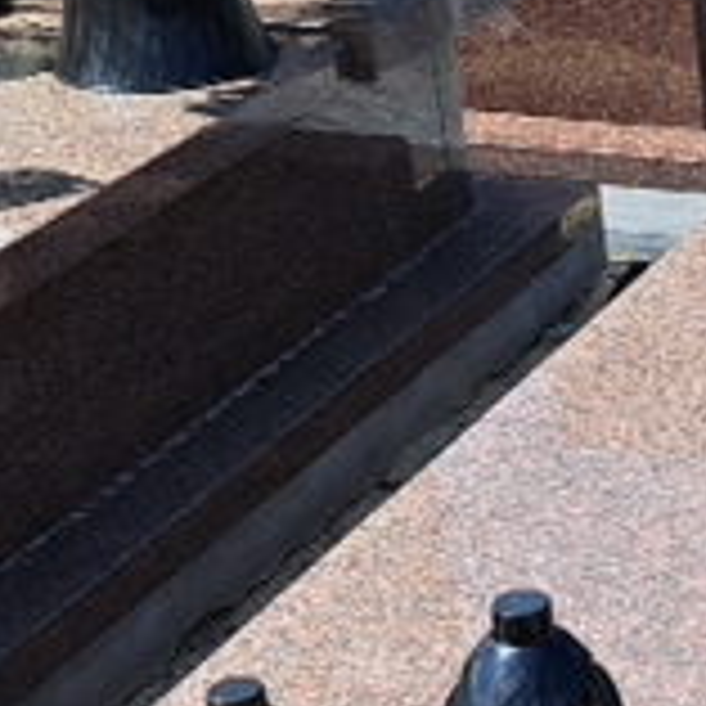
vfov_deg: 13.2
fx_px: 3000
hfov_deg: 12.6
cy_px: 719
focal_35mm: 130
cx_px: 1142
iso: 50
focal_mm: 5.23
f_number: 1.8
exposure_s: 1/908
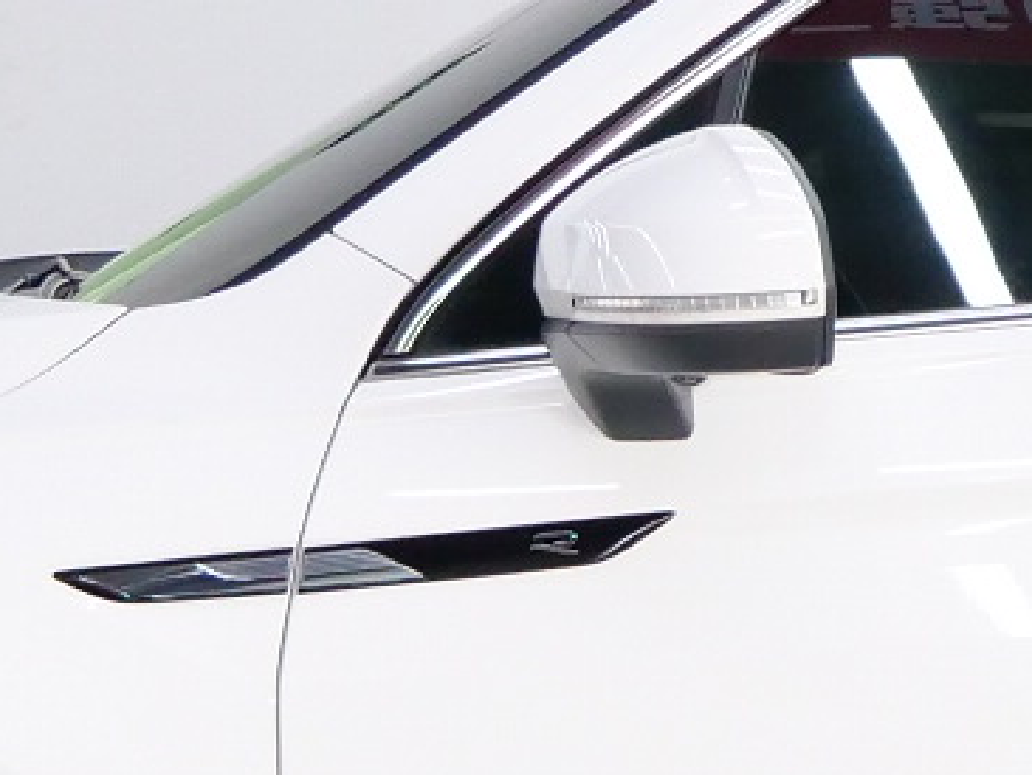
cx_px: 1734
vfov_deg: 6.9
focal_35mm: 215
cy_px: 541
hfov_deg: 8.9
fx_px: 6414
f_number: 3.7
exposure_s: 1/50
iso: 800
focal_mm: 15
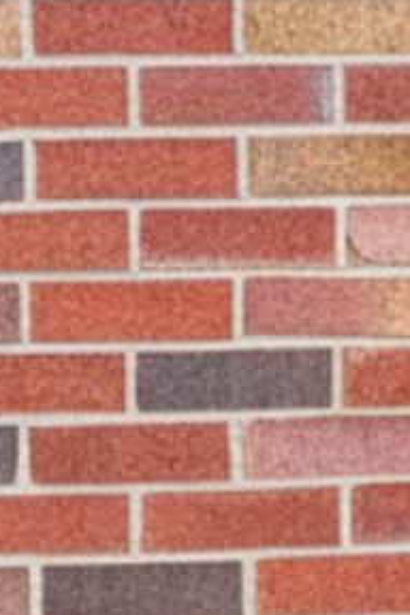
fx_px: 3024
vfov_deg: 11.1
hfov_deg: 5.5
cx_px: -1766
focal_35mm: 177
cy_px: -348
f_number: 1.9
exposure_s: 1/250
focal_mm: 6.81
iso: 43
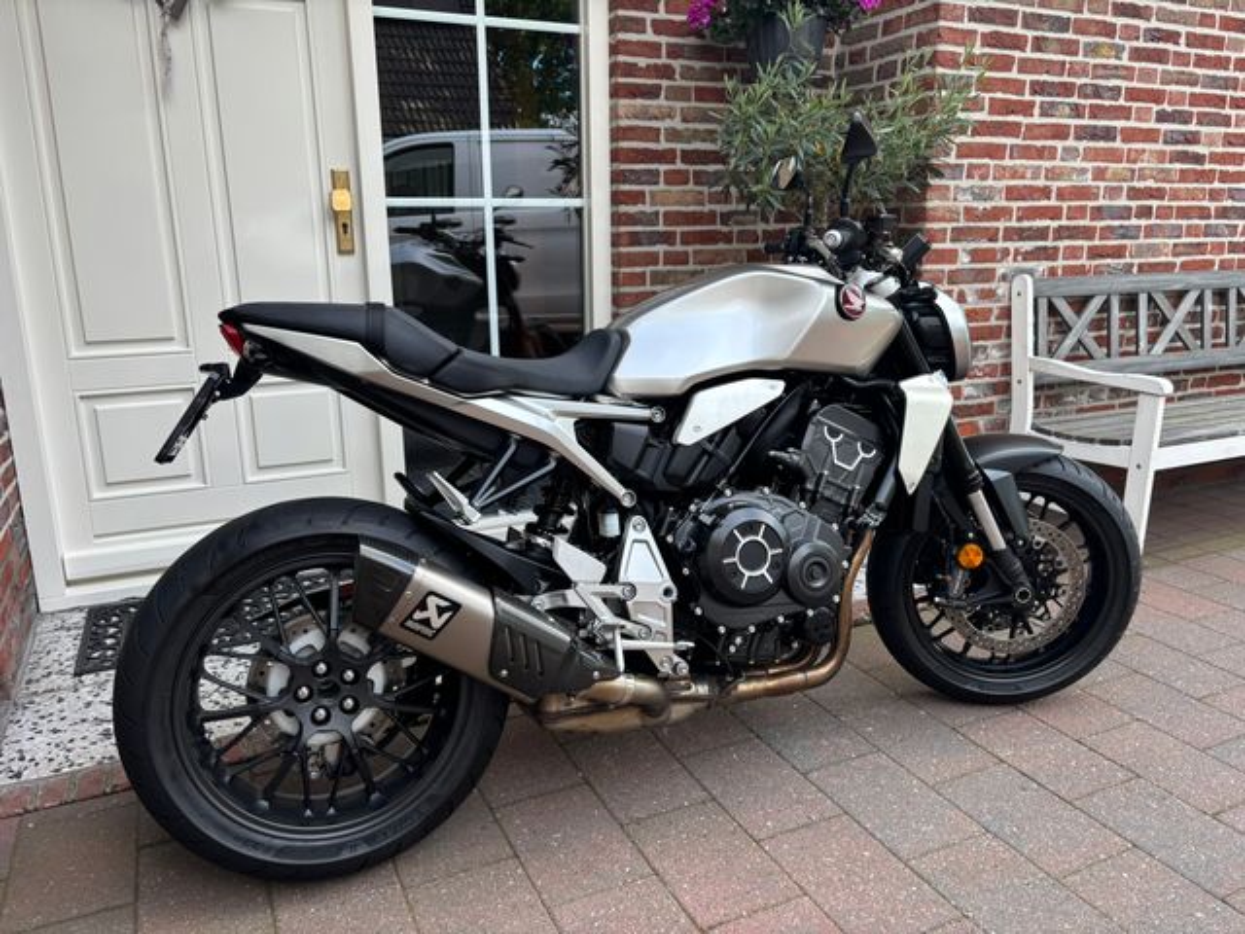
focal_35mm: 26
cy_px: 467
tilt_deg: -14.5
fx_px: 935
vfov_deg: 53.1
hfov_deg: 67.3
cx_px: 622
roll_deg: +0.6
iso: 40
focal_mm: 5.96
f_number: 1.6
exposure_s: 1/162
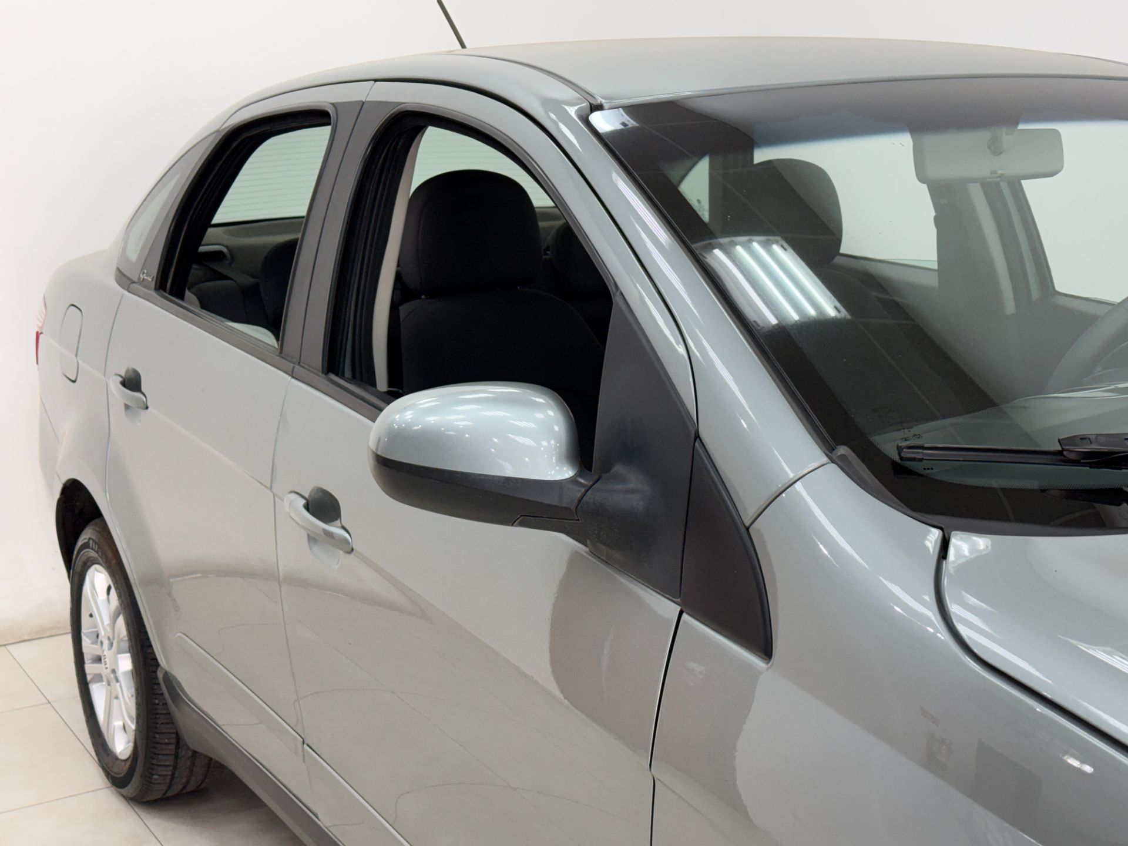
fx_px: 1564
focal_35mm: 48
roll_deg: +2.0
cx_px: 564
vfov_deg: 30.3
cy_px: 423
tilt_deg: -10.6
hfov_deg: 39.7
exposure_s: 1/120
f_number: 1.78
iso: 125
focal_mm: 6.76
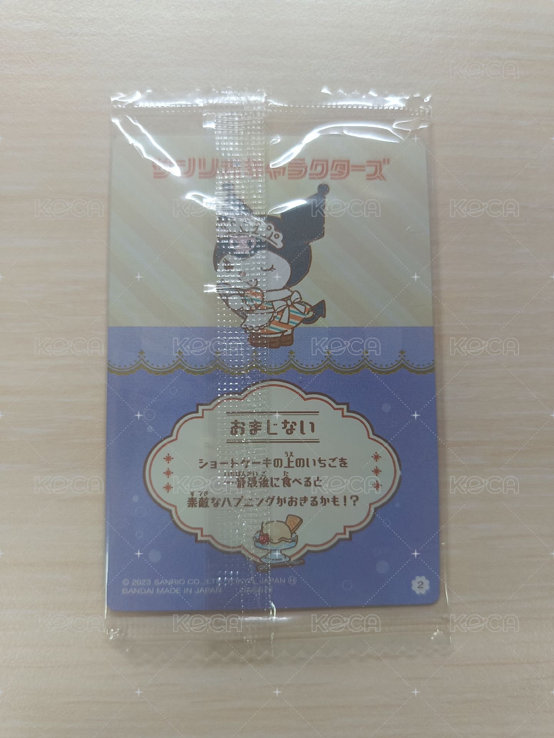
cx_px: 277
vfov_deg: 71.6
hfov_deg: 56.8
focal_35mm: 24
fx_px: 512
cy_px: 369
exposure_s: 1/100
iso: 400
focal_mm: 5.24
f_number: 1.75
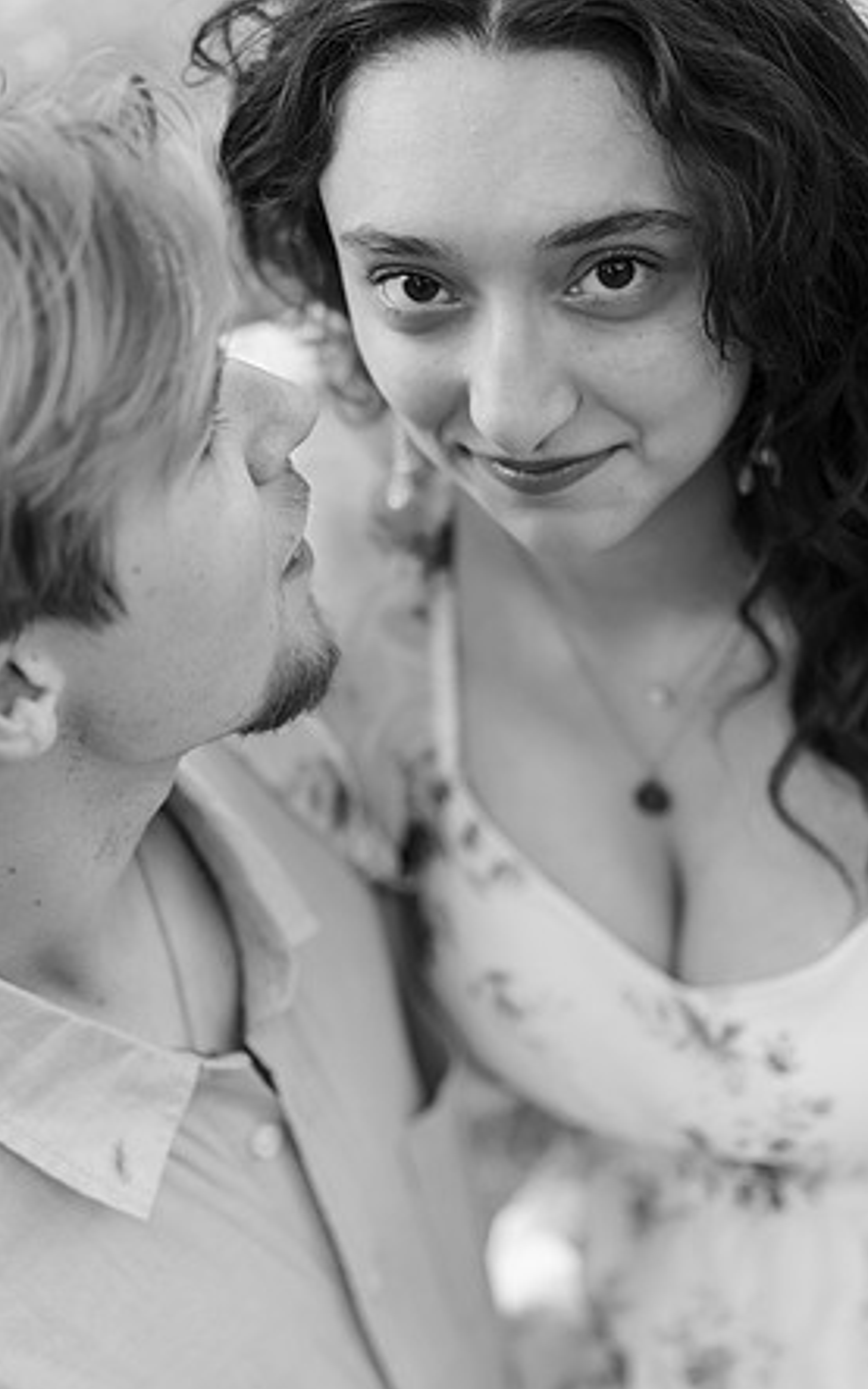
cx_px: 436
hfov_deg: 14.9
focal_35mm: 88
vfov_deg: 23.5
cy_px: 690
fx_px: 3330
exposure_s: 1/160
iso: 800
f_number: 2.5
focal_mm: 85
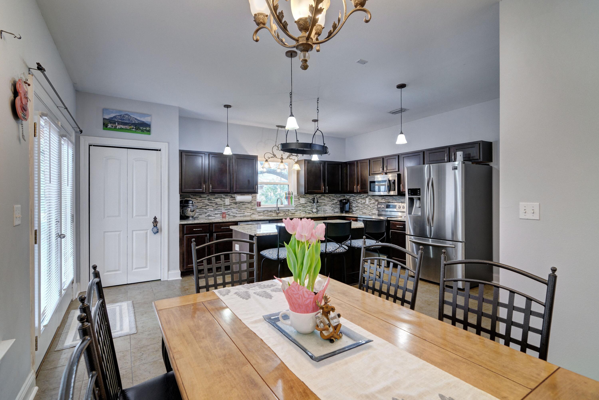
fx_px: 266
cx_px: 300
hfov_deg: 96.7
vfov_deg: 73.7
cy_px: 200
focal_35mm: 16
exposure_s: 1/60
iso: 400
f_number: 8
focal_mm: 11
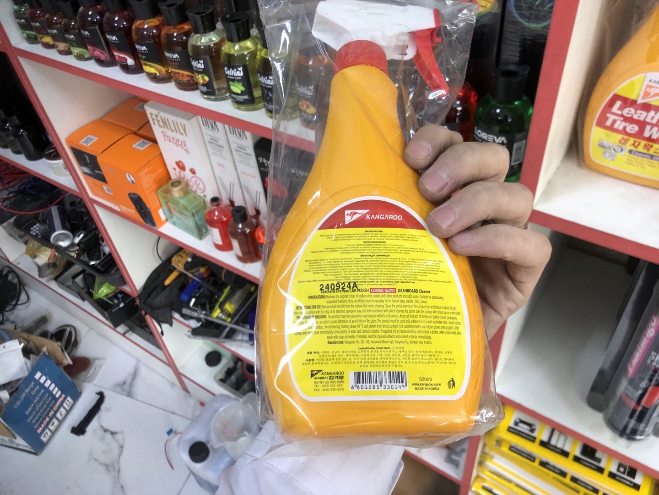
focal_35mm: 28
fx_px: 533
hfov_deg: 63.4
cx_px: 330
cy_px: 248
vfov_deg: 49.7
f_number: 1.8
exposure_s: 1/30
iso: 32
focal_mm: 4
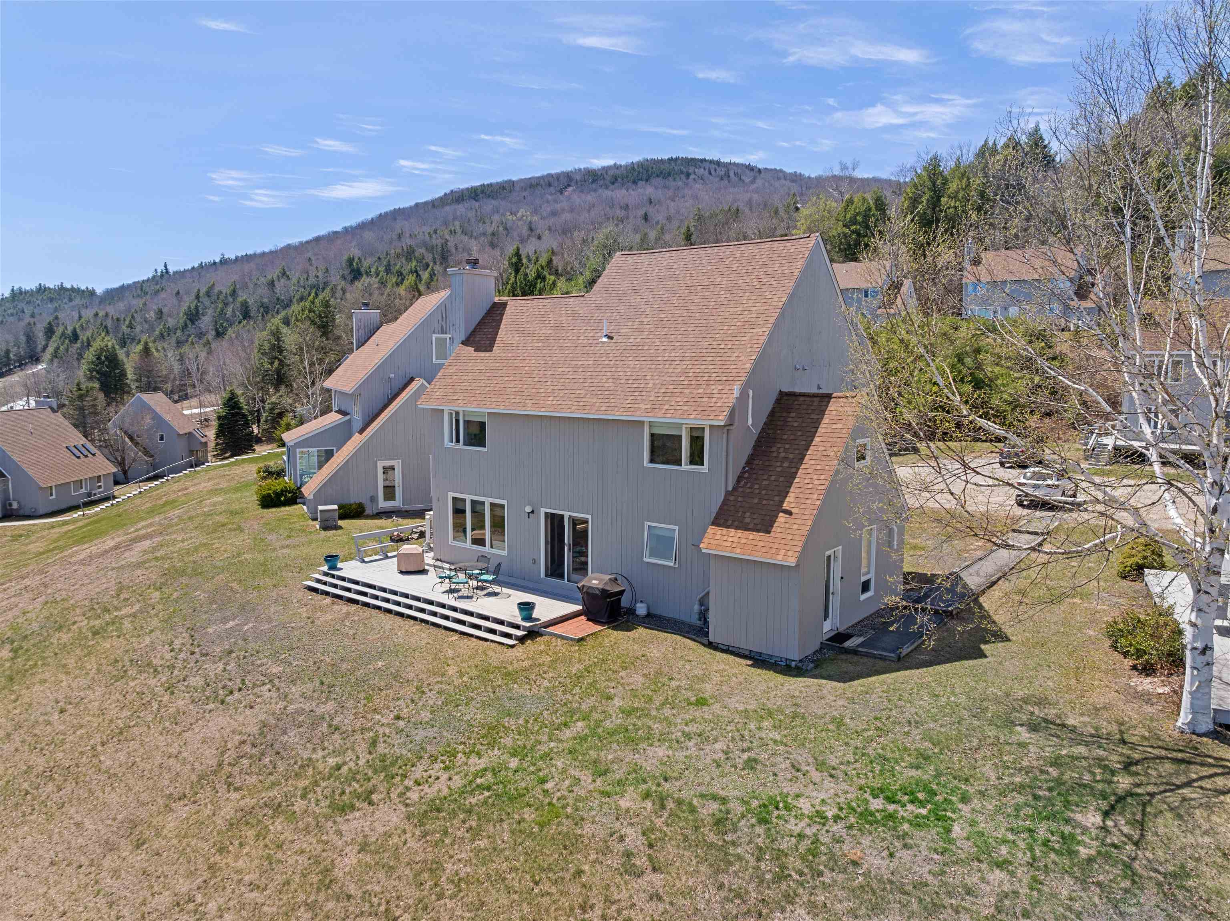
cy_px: 460
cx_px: 615
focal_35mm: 24
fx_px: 852
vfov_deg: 56.8
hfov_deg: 71.6
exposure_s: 1/1250
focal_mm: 12.29
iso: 130
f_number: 2.8
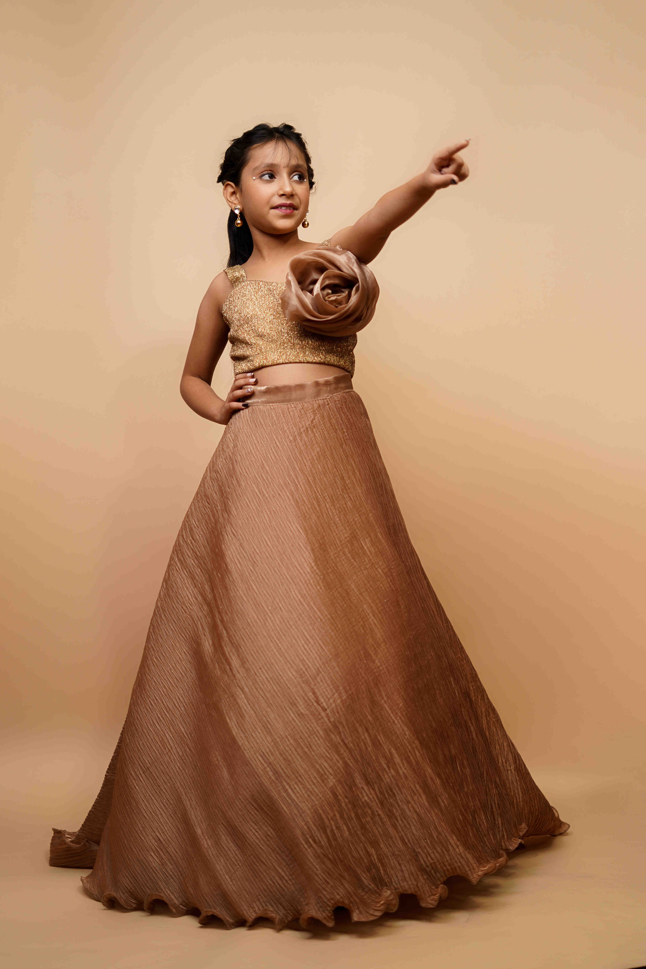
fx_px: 1346
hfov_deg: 27.0
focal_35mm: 50
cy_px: 484
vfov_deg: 39.6
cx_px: 323
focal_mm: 50
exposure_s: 1/200
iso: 160
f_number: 1.8
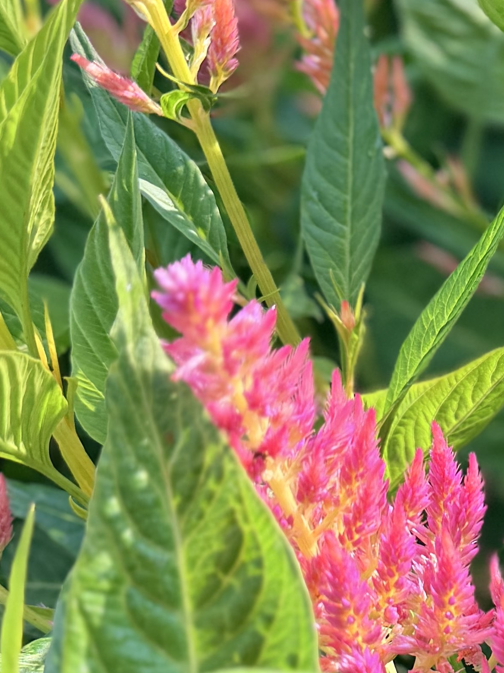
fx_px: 1709
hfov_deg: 14.9
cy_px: 512
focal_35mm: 88
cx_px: 860
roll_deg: +3.2
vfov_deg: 22.0
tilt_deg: -37.2
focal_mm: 6.76
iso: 80
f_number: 1.78
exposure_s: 1/305
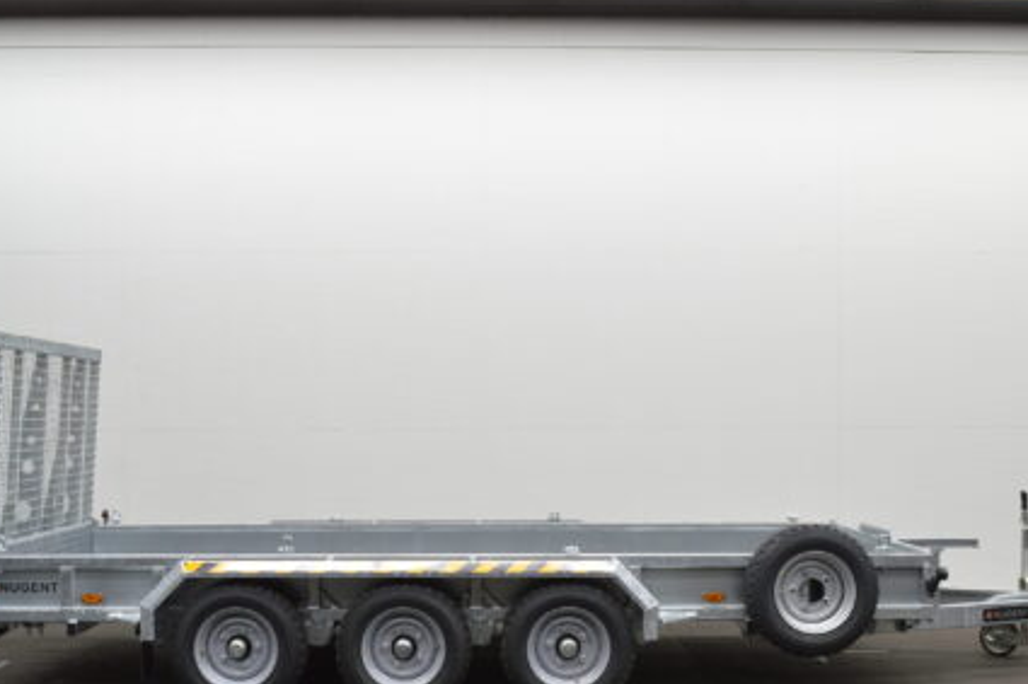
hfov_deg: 40.6
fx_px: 1390
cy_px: 453
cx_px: 537
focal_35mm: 49
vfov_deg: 27.5
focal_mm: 23
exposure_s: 1/1.6
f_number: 11
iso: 100
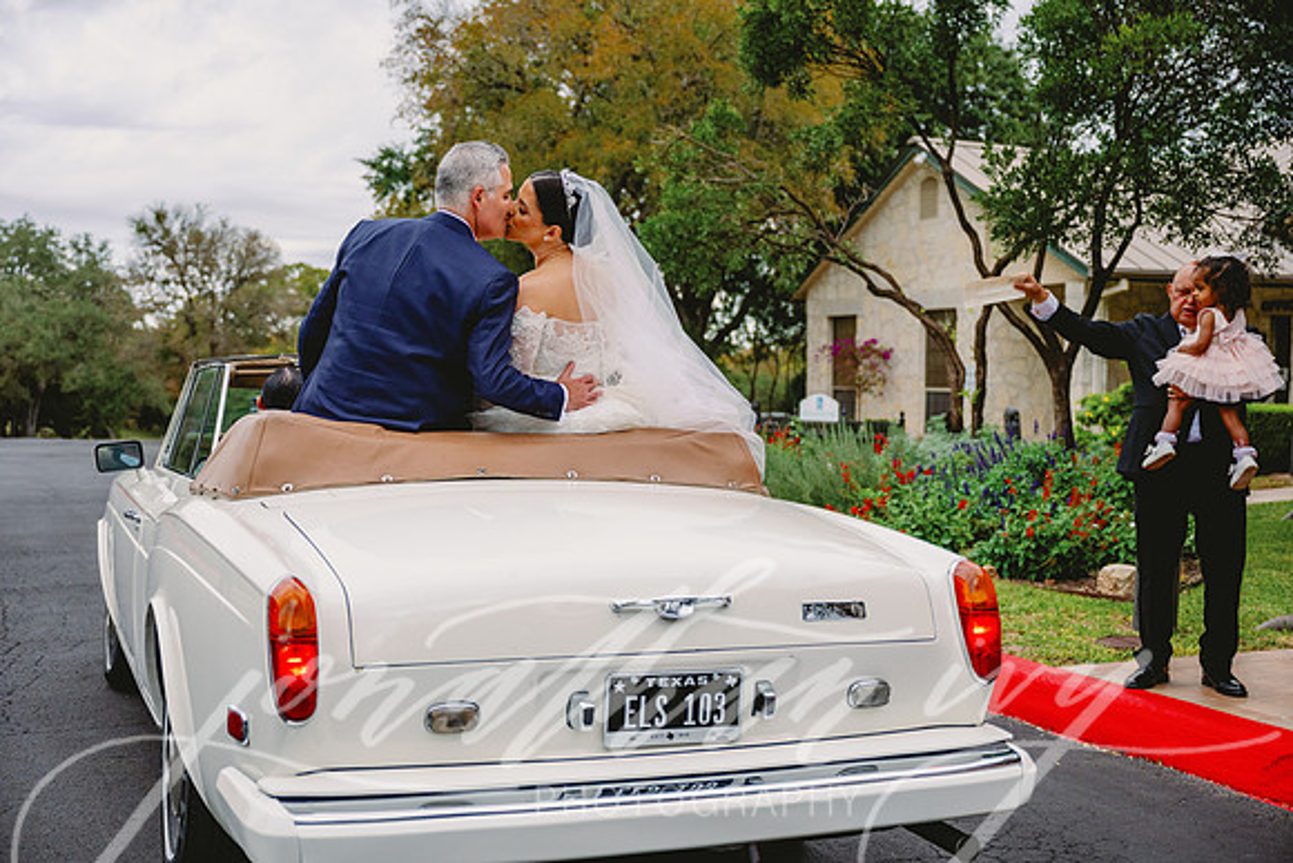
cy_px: 432
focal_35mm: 42
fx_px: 1509
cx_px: 646
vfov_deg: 31.9
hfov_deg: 46.4
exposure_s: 1/2500
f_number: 2.8
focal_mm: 42
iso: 500
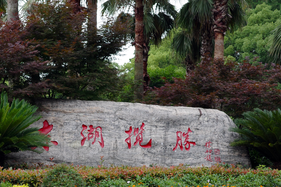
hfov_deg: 33.9
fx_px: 460
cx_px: 122
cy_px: 112
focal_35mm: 59
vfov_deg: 23.0
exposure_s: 1/320
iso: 200
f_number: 4.5
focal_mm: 26
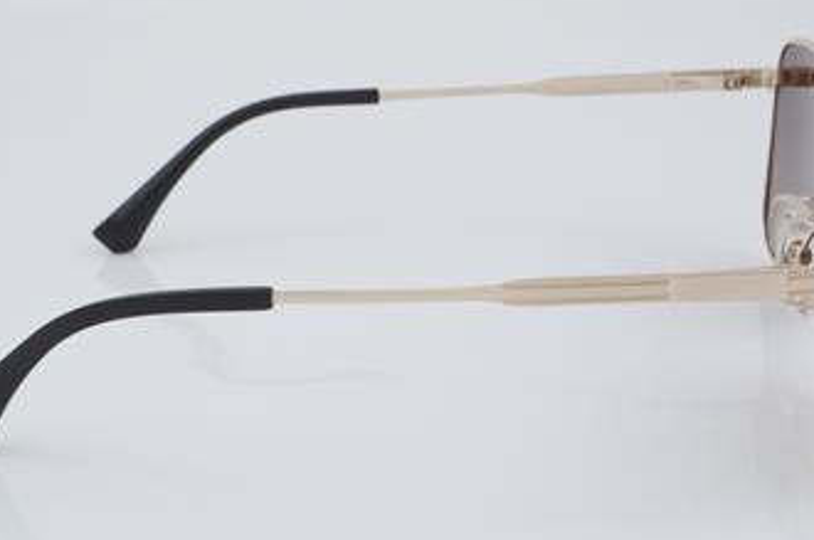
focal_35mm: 91
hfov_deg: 22.4
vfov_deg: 15.0
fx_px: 2055
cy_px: 269
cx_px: 405
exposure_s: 1/4
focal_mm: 50
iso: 100
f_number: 32
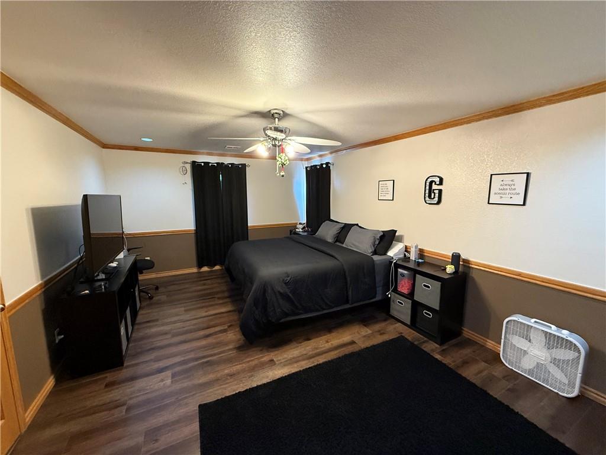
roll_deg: +0.3
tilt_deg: -7.7
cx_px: 303
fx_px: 245
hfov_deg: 102.1
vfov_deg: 85.7
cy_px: 228
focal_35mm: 14
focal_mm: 2.22
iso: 500
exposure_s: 1/60
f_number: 2.2
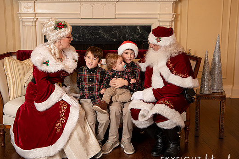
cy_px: 76
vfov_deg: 25.0
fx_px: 358
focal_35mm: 54
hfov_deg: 36.9
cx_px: 114
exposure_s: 1/200
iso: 1000
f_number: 4
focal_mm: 45
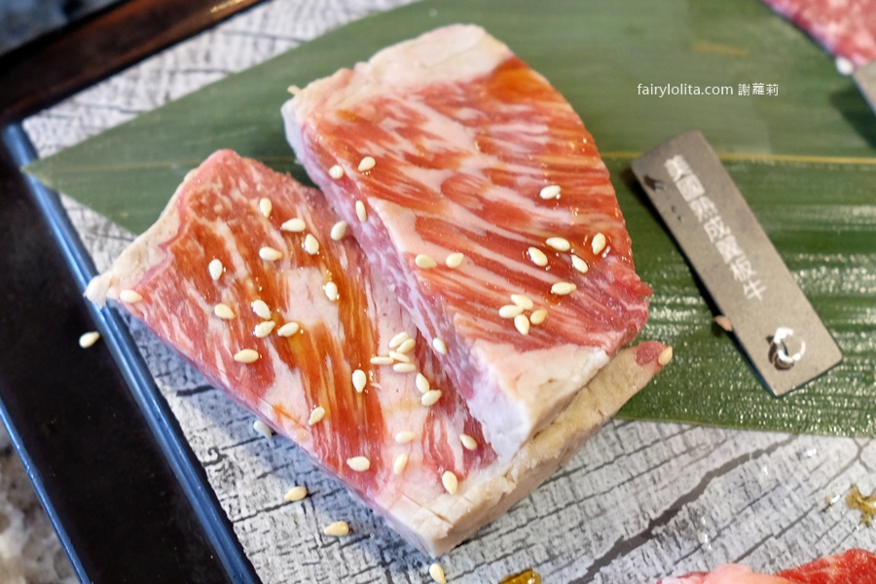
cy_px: 292
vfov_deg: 37.9
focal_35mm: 35
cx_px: 438
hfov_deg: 54.4
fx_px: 852
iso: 1250
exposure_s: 1/56
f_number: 2.8
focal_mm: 23
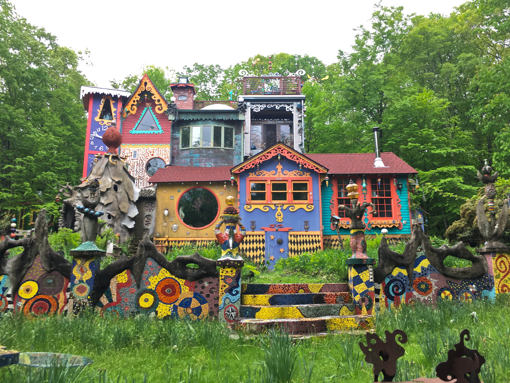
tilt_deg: +13.1
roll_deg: +0.7
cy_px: 192
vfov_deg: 48.2
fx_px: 427
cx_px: 255
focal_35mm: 29
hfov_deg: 61.7
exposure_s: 1/125
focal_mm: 4.15
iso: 25
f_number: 2.2
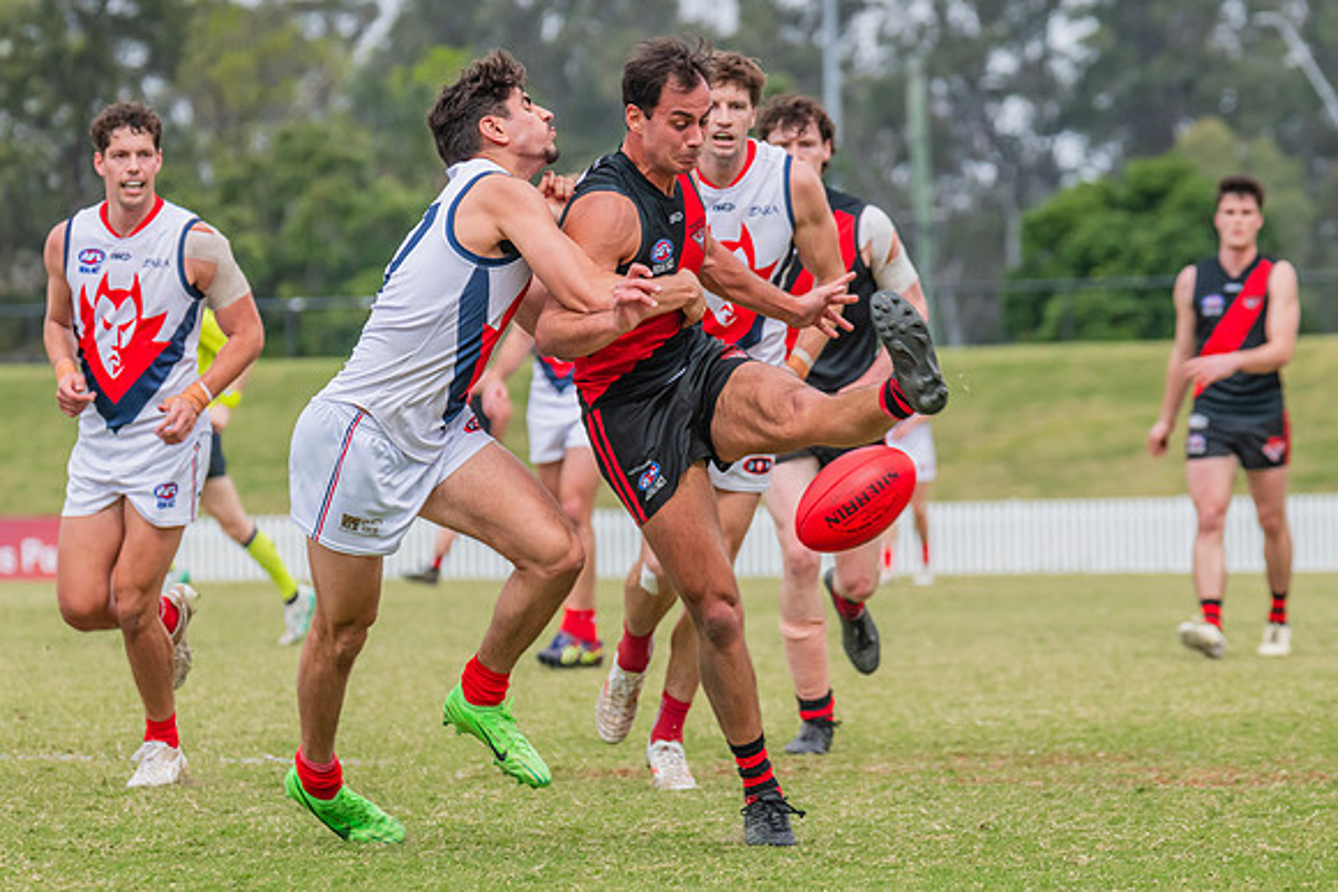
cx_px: 713
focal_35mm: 310
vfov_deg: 4.4
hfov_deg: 6.6
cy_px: 452
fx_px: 11534
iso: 800
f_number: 8
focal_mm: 250
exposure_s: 1/1250
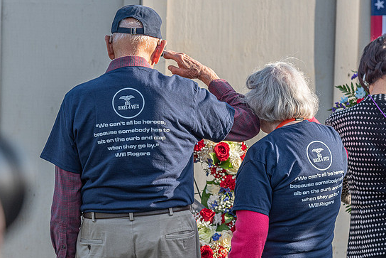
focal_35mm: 127
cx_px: 212
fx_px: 1362
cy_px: 119
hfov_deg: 16.1
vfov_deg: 10.8
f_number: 5.6
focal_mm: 105
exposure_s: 1/500
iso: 500
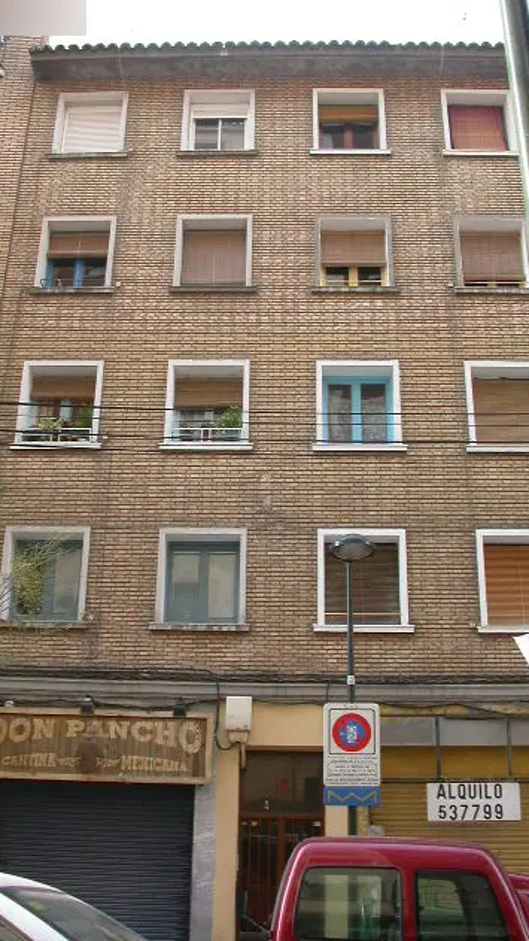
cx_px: 240
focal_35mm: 42
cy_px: 468
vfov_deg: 48.4
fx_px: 1047
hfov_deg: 28.3
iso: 100
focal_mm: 7.85
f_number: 4.2
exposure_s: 1/127
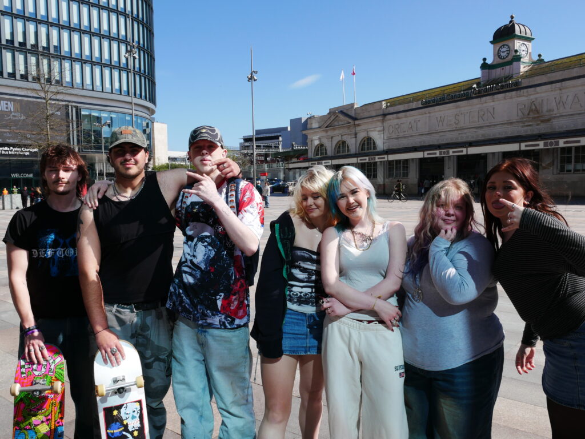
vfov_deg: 46.8
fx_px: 507
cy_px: 220
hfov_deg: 59.9
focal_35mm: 30
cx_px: 292
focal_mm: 15
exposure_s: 1/320
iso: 200
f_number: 9
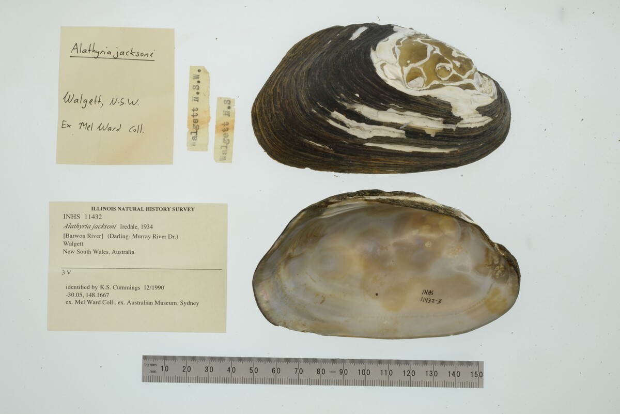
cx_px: 310
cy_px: 207
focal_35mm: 60
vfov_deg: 22.6
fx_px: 1034
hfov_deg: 33.4
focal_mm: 60
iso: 100
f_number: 32
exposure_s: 1/10
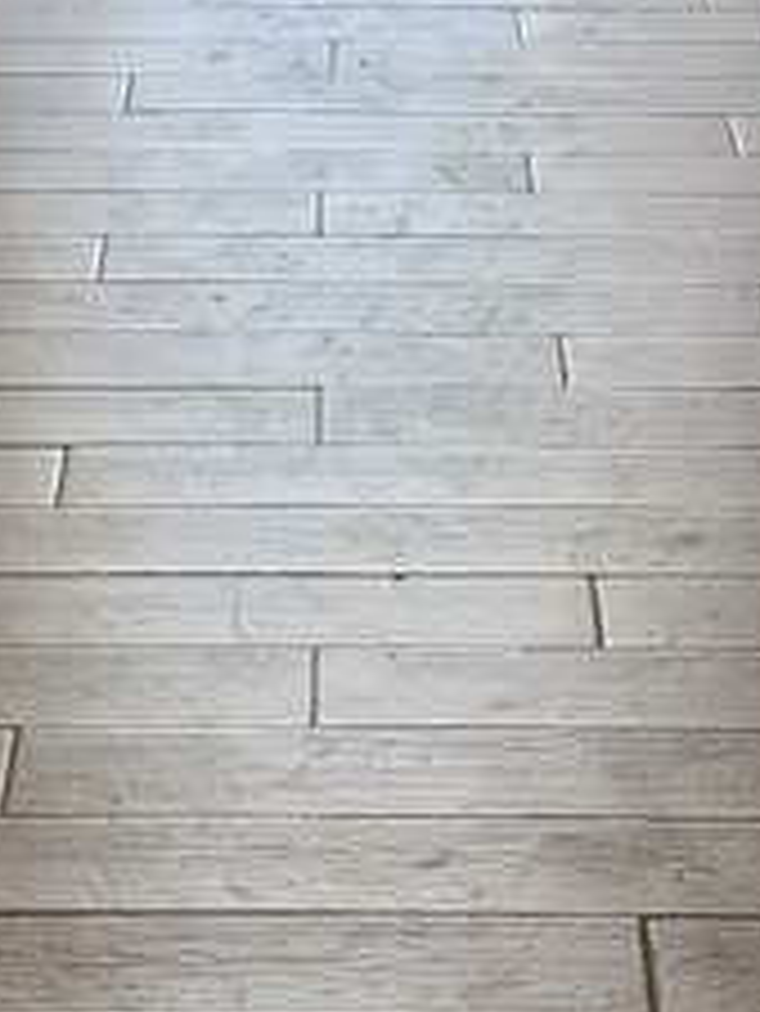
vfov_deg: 13.4
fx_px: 4299
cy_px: 337
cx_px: 306
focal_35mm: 147
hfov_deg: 10.1
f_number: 1.8
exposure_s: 1/180
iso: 100
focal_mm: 6.4
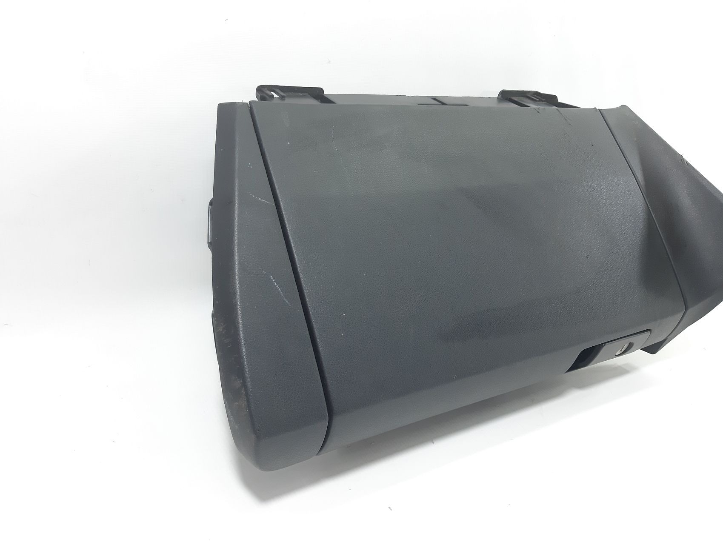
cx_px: 362
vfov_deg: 51.3
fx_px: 564
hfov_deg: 65.3
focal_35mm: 27
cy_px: 271
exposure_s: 1/50
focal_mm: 3.93
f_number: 1.7
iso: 100
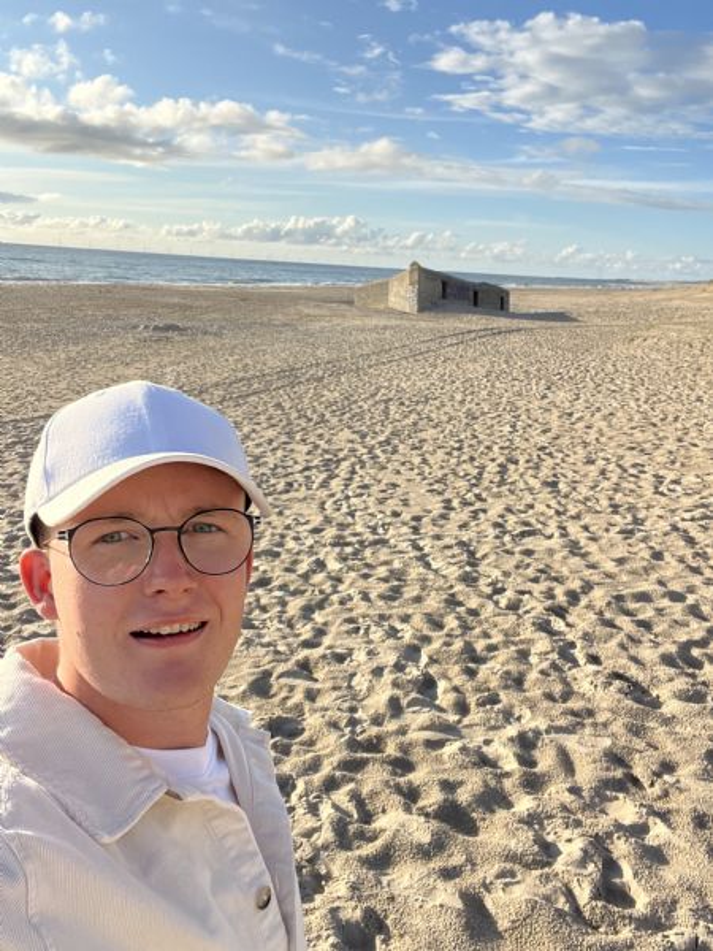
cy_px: 476
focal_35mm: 30
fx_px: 824
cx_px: 356
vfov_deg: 60.0
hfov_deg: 46.8
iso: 32
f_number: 2.2
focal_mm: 2.71
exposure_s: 1/458
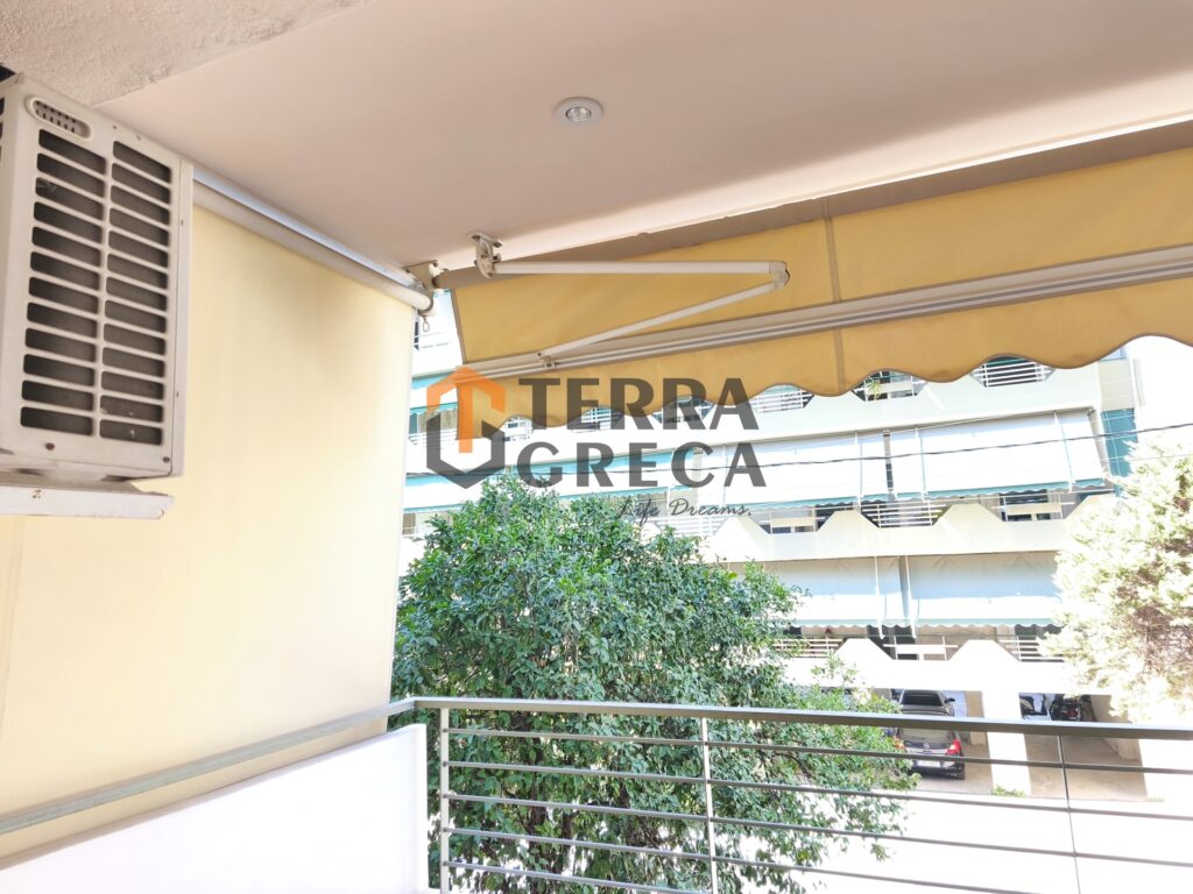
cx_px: 596
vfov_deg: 58.9
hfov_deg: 73.9
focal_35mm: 23
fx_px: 793
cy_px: 447
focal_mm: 5.35
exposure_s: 1/100
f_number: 1.7
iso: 80
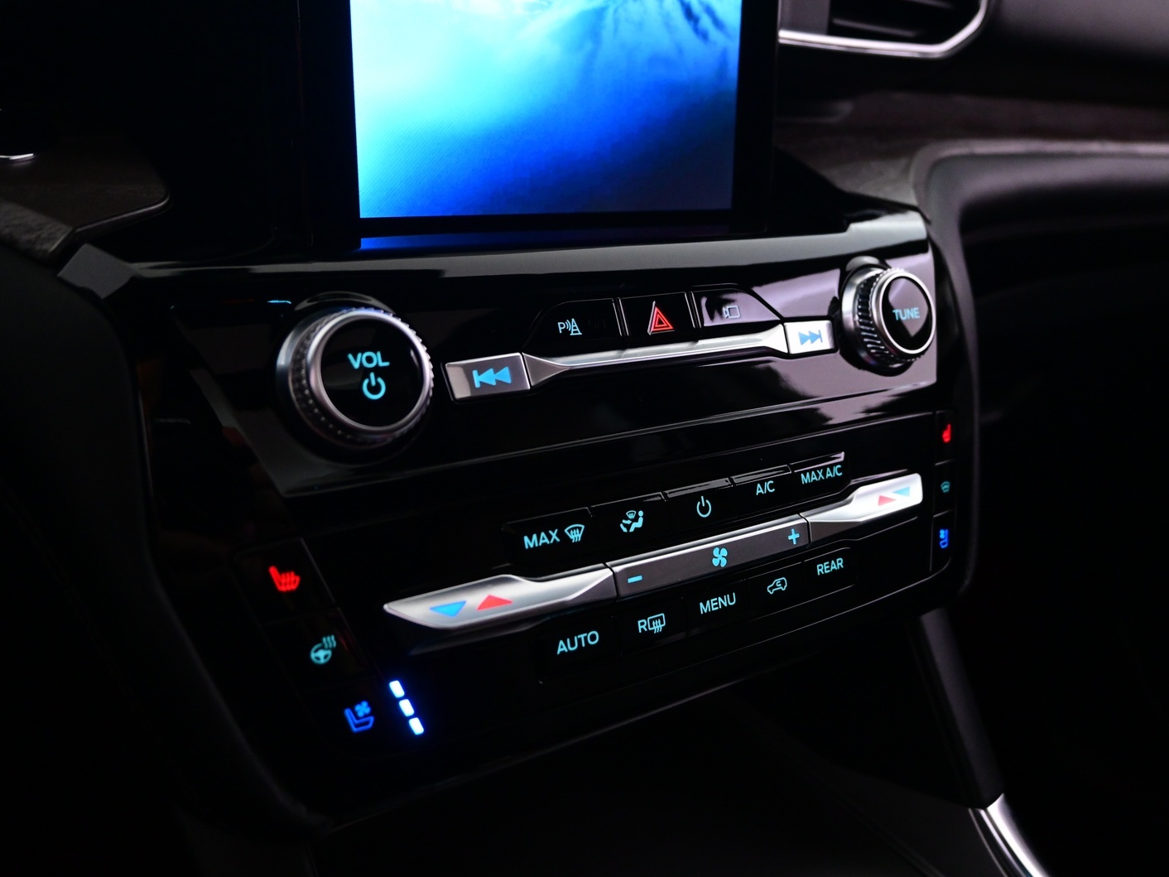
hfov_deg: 56.3
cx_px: 651
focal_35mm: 32
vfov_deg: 43.8
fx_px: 1090
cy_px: 445
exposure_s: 1/30
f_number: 3.8
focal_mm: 19.5
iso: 2000
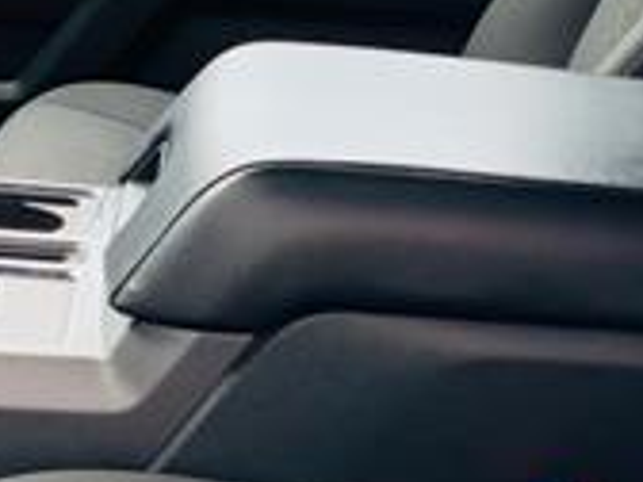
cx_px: 528
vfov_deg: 14.9
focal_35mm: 99
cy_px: 142
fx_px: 1839
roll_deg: -10.5
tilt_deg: -15.3
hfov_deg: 19.6
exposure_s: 1/122
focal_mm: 4.25
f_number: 1.8
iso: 32
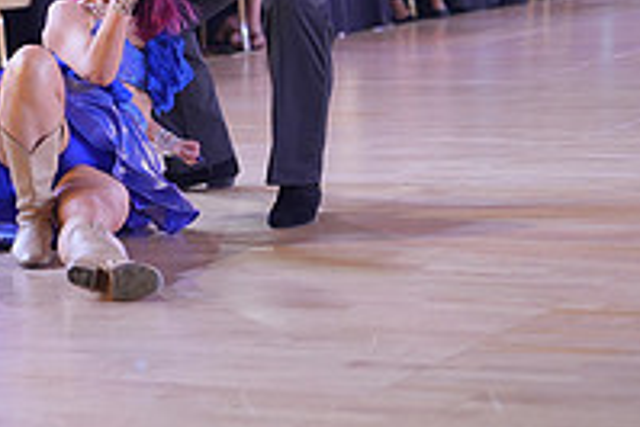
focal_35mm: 146
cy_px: -104
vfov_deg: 9.3
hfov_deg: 14.0
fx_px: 2597
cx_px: 261
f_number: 2
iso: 1000
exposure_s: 1/500
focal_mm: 50
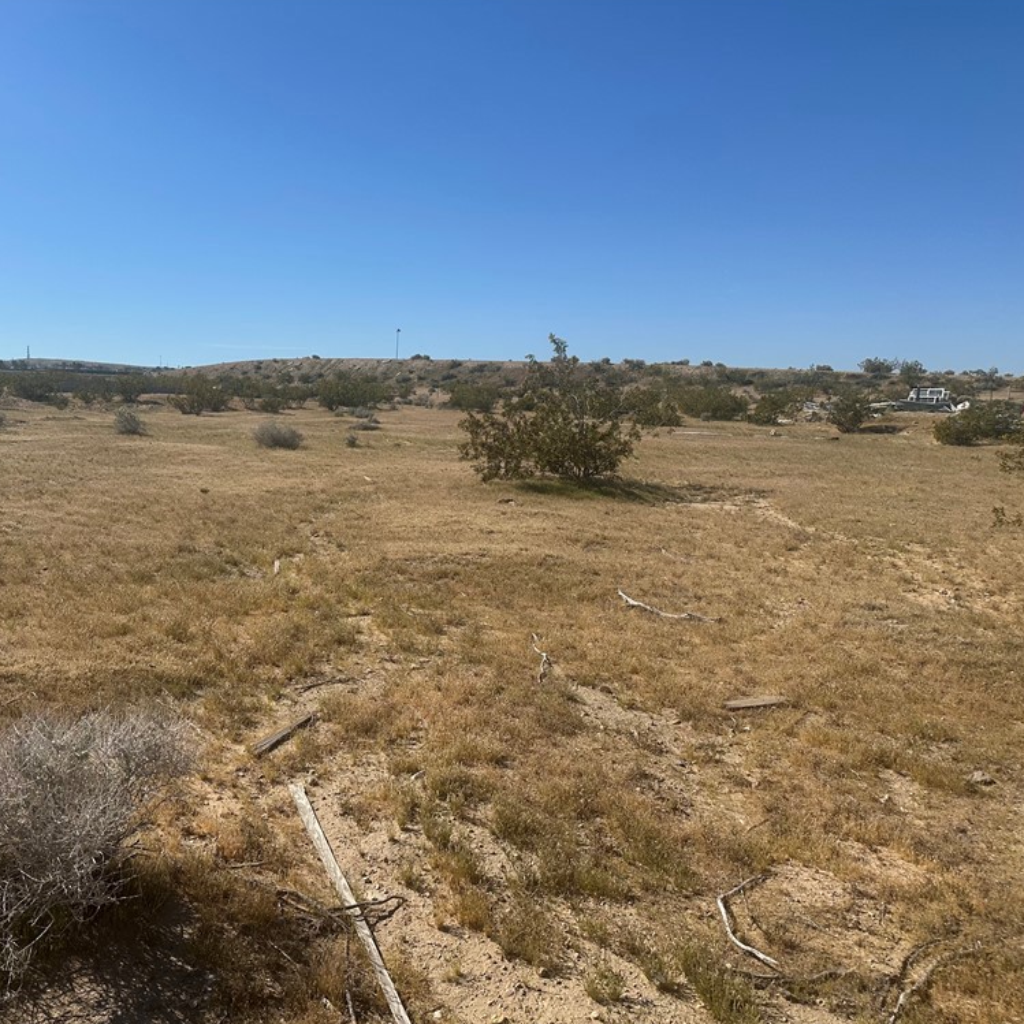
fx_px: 971
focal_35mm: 29
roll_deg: -1.2
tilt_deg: -4.3
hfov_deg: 54.6
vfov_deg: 55.6
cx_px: 350
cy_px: 509
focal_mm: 6.86
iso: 80
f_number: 1.78
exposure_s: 1/7576
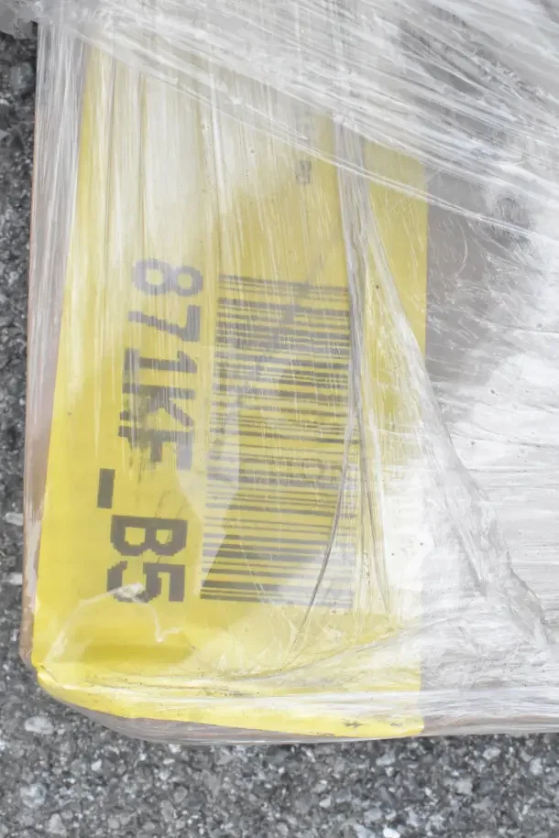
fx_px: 1048
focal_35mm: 45
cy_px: 419
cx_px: 280
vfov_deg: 43.6
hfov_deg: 29.9
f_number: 18
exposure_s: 1/1250
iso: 6400
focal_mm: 30
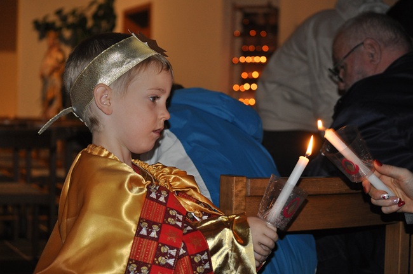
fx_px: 945
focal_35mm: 82
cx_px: 206
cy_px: 137
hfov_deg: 24.7
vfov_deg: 16.5
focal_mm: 55
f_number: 4
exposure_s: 1/60
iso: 800
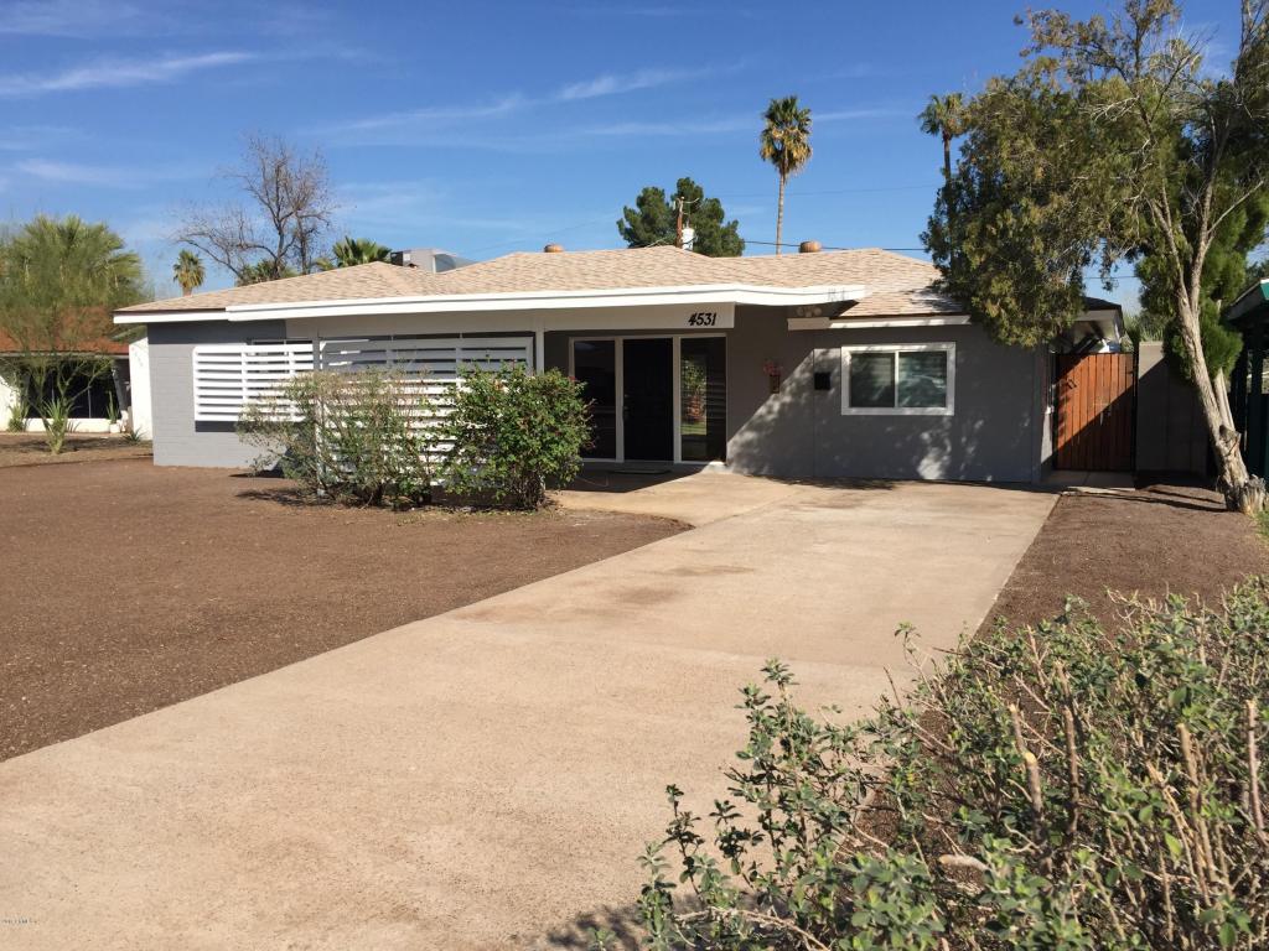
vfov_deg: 48.2
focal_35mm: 29
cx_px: 634
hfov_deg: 61.7
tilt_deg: -4.2
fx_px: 1063
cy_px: 476
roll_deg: +0.1
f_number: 2.2
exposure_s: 1/2198
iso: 32
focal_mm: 4.15
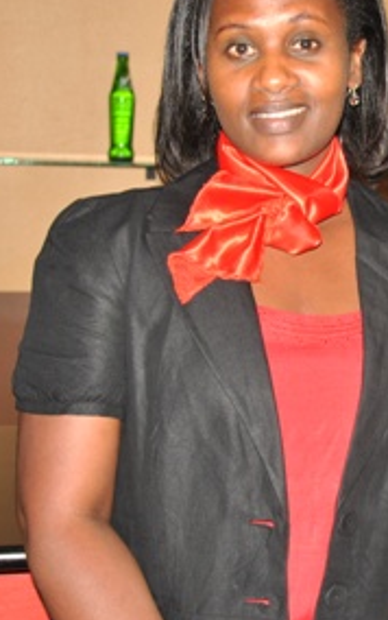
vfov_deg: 24.0
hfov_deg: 14.8
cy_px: 293
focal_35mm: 86
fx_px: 1455
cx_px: 442
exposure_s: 1/60
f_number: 5.6
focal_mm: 25
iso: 100
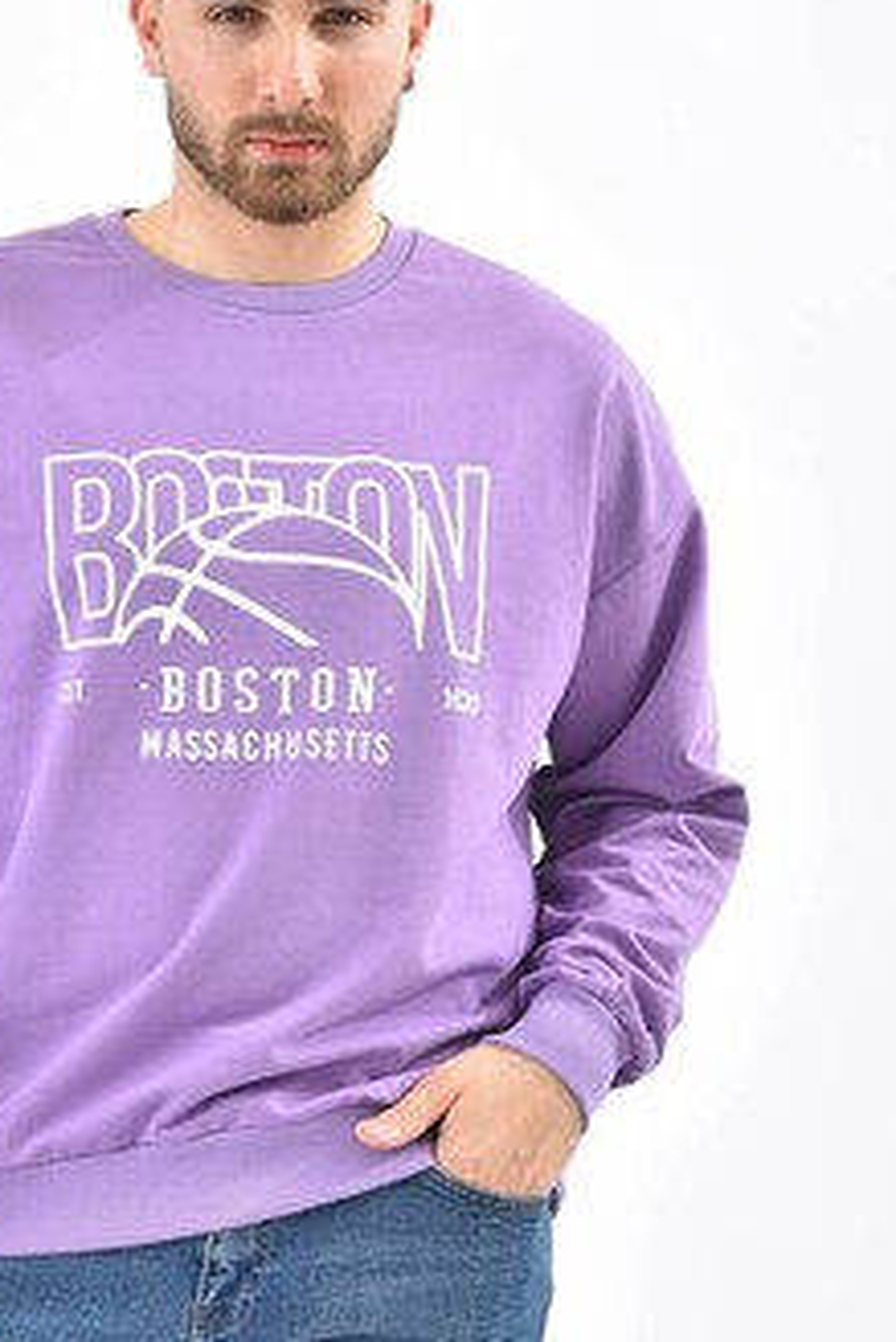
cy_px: 683
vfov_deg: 10.8
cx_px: 282
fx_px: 7123
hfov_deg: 7.2
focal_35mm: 191
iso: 100
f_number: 7.1
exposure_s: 1/160
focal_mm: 116
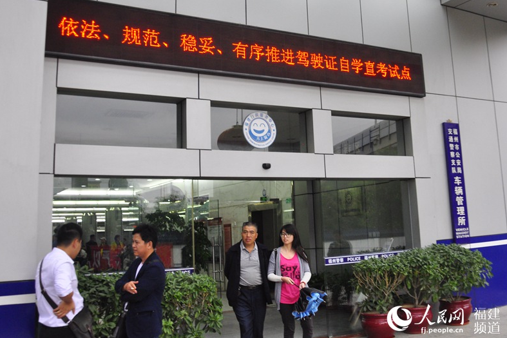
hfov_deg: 32.9
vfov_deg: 22.2
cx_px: 255
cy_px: 171
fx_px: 859
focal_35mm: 61
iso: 720
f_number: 8
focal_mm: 40
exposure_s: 1/200
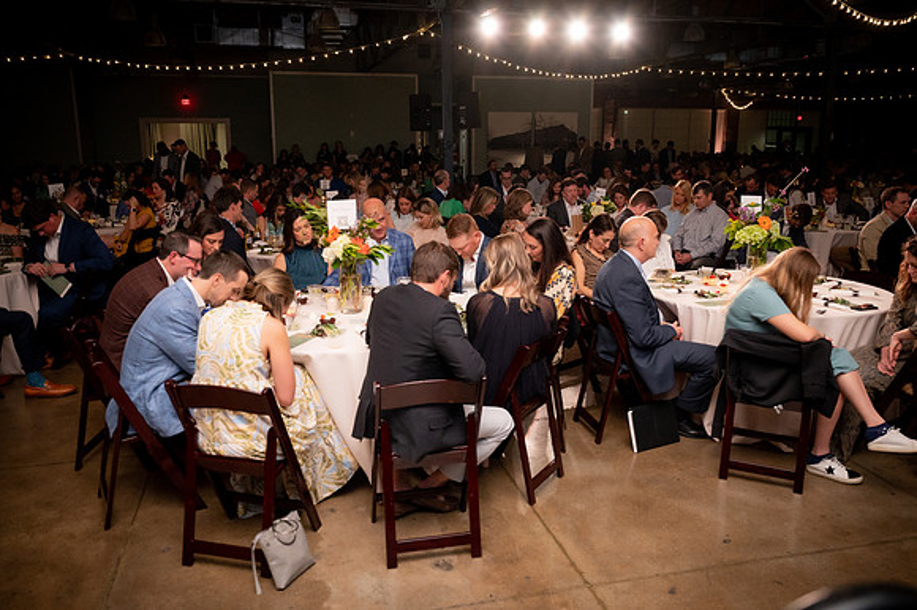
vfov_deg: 44.2
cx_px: 458
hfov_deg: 62.8
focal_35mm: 30
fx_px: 751
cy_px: 305
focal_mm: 29.5
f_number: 3.5
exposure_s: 1/200
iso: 2500
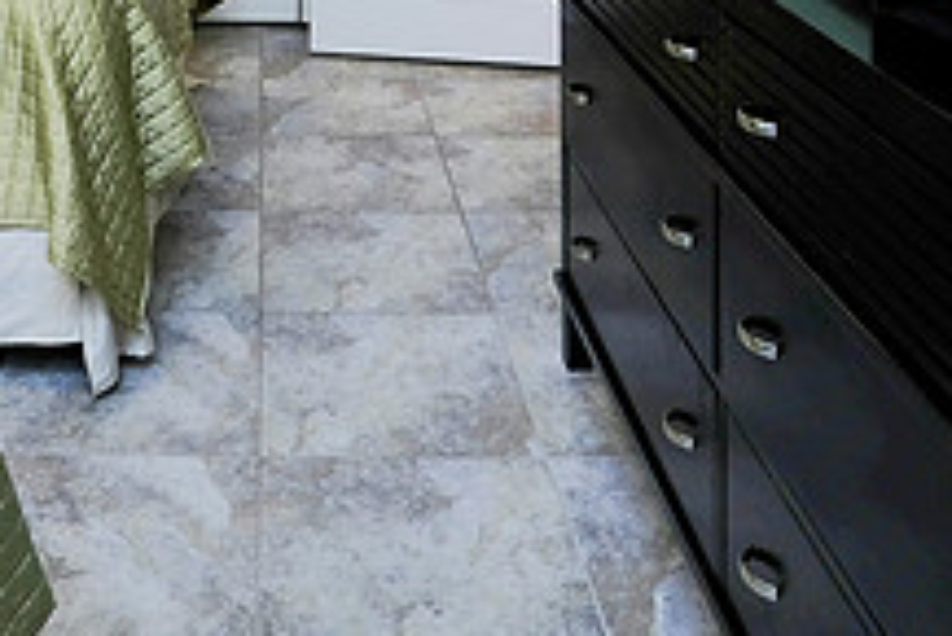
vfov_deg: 27.9
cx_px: 92
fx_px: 1058
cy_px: -186
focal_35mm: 40
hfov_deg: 44.1
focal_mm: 10
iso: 400
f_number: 7.1
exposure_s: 1/5
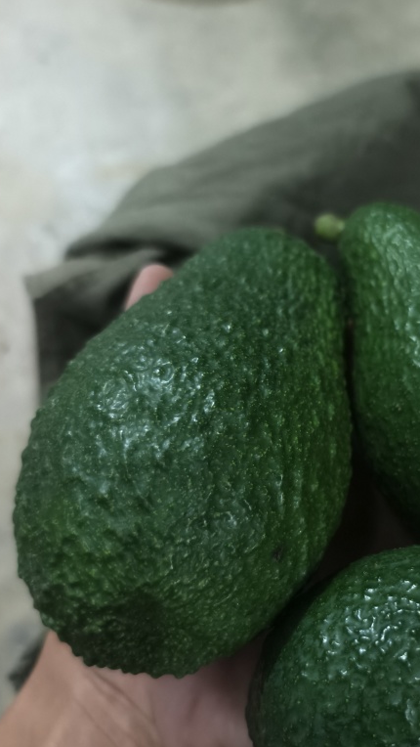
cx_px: 360
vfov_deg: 56.4
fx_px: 693
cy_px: 427
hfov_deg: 32.4
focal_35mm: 35
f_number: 1.57
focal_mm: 5.6
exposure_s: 1/25
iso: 2677
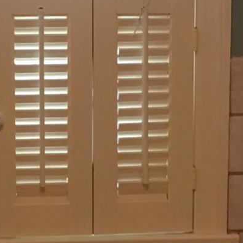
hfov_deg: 9.1
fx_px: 1533
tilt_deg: -12.4
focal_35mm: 193
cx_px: 111
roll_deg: +0.3
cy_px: 289
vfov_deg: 9.0
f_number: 2.2
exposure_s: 1/30
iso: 80
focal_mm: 4.15
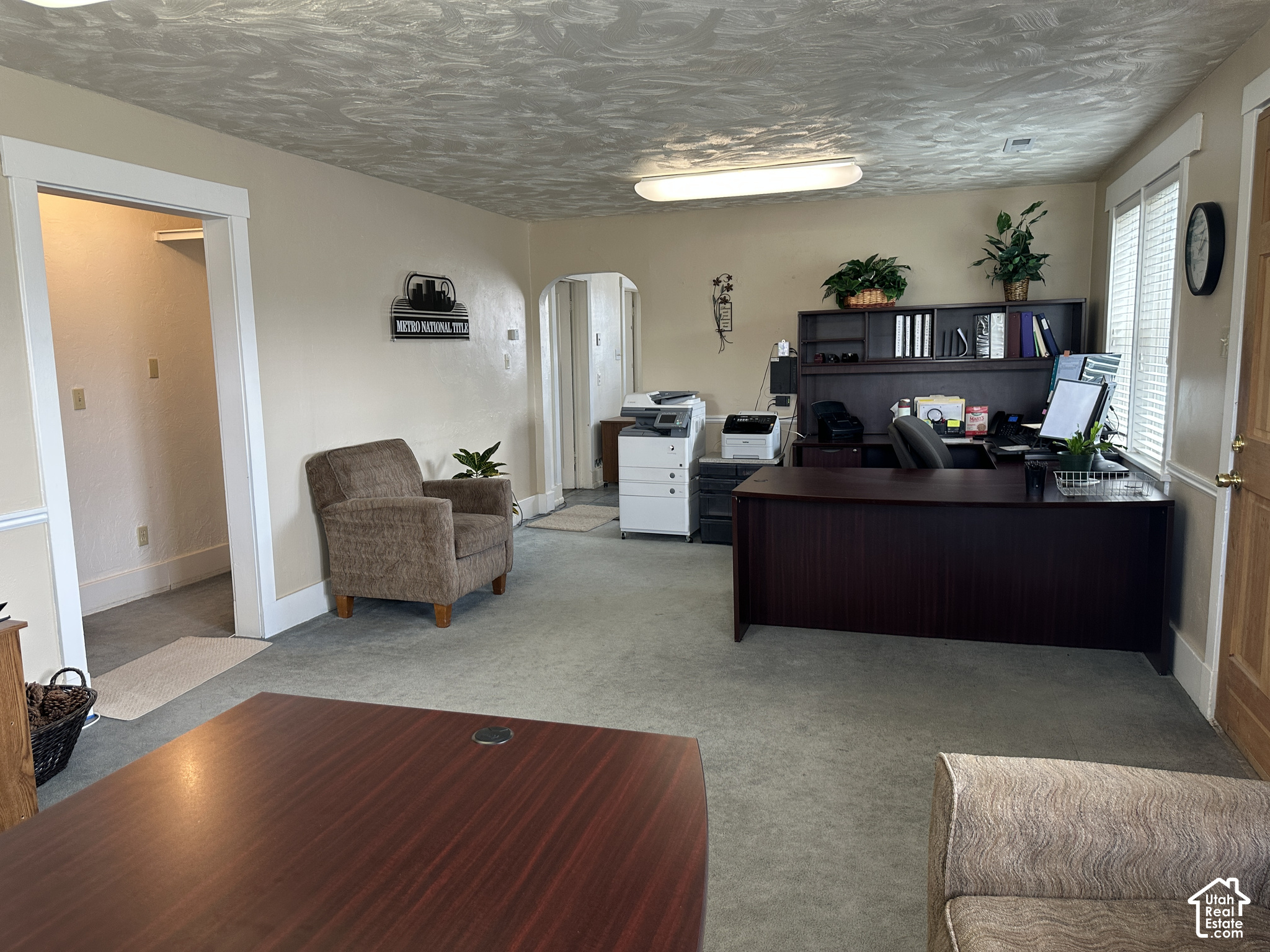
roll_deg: +0.7
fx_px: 881
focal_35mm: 24
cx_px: 635
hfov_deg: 71.6
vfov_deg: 56.8
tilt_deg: -8.1
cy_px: 476
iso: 125
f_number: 1.78
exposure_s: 1/60
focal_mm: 6.86
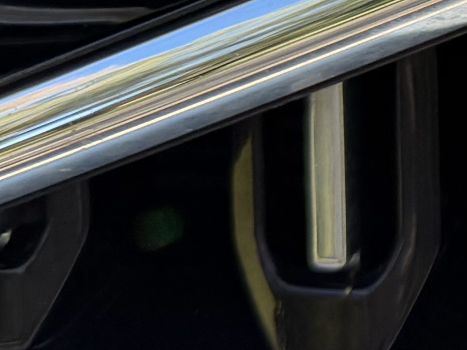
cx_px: 1269
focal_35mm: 164
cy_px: -284
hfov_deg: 9.9
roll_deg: -1.0
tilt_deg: -23.0
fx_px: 2213
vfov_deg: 8.7
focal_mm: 6.76
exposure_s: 1/878
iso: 80
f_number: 1.78
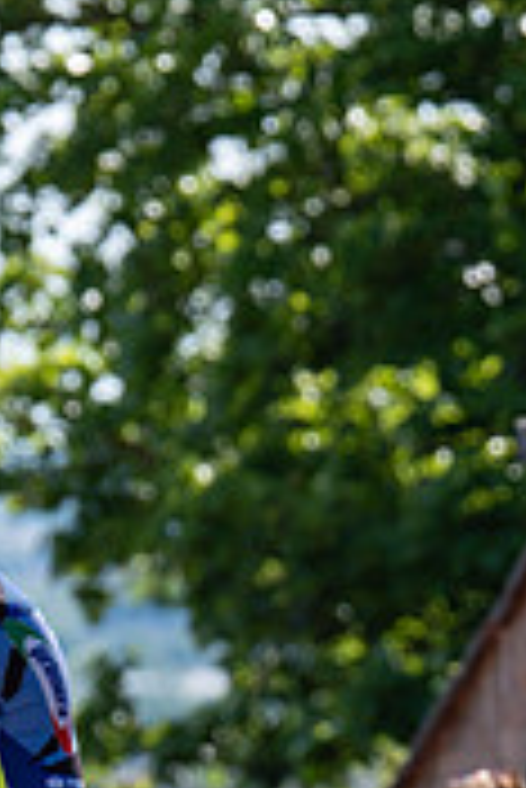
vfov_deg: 3.7
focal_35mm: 562
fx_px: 12292
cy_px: 1000
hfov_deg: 2.4
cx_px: -38
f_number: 3.5
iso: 100
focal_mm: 119
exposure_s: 1/1000
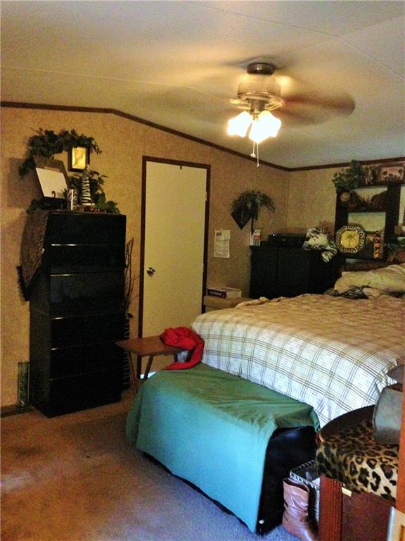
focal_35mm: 33
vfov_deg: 55.4
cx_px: 202
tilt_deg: -6.2
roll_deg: -2.8
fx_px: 515
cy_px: 270
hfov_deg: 42.9
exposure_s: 1/15
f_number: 2.4
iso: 800
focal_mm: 4.12
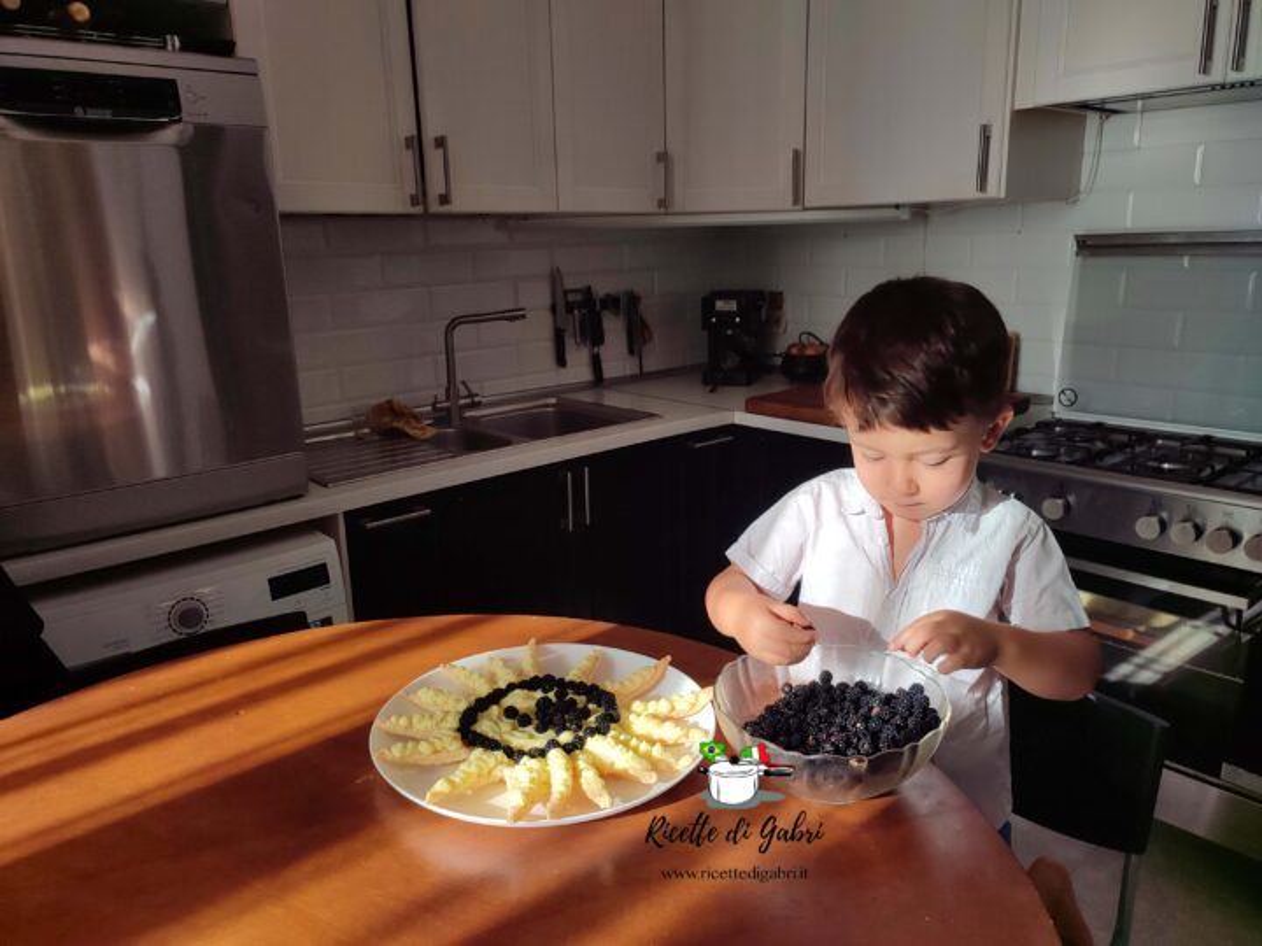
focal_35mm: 25
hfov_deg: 69.4
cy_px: 473
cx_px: 631
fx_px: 911
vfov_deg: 54.9
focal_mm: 6.04
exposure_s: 1/100
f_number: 1.9
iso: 89
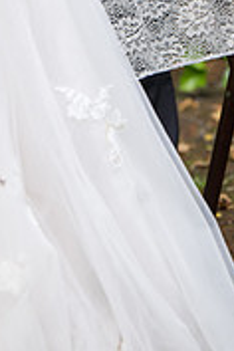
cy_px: -22
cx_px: 180
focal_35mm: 509
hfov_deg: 2.7
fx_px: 4962
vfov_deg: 4.0
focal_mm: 200
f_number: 4
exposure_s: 1/400
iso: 500
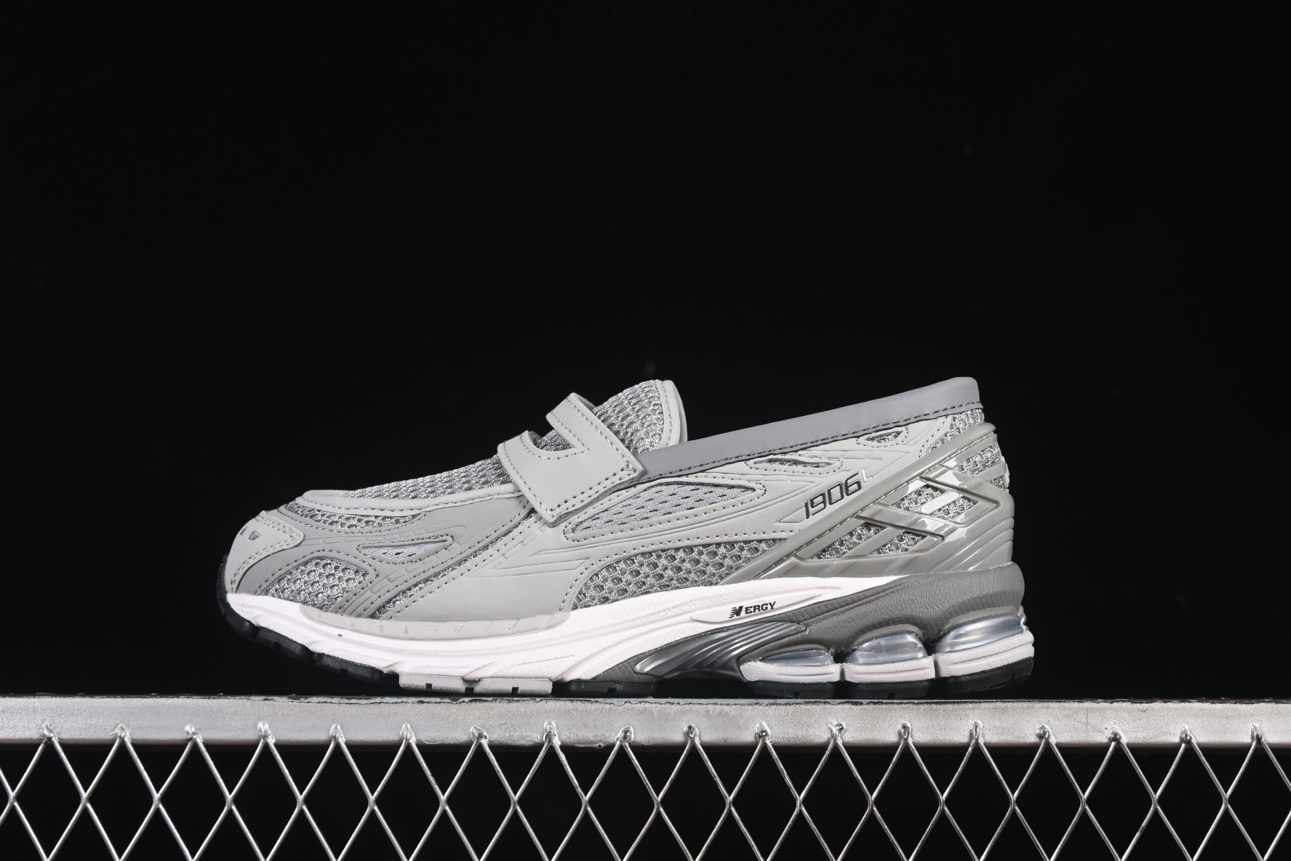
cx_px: 646
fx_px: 2690
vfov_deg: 18.2
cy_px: 430
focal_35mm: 75
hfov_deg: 27.0
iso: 160
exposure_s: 1/80
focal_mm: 50
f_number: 7.1
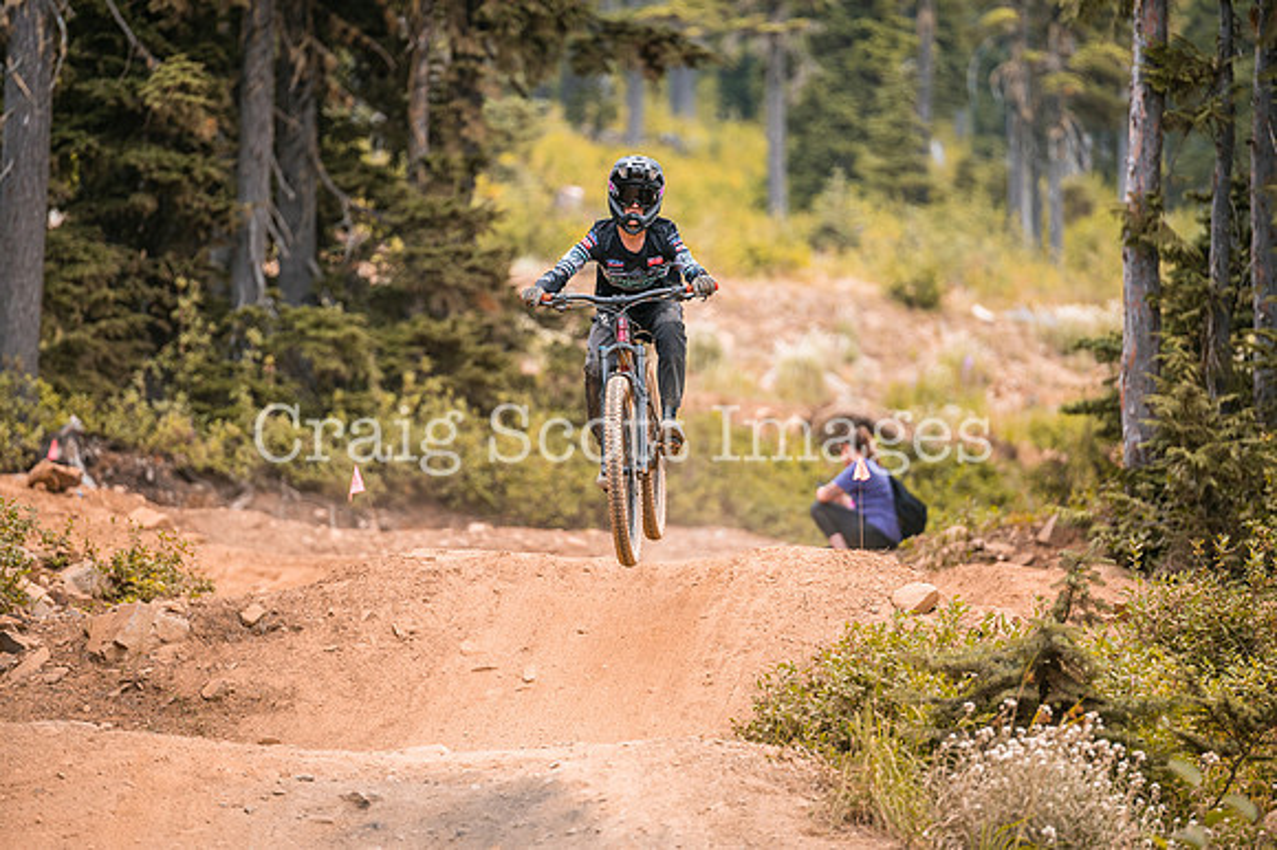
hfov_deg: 10.6
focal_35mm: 195
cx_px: 638
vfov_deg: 7.0
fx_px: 6913
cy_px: 425
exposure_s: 1/1600
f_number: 2.8
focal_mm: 195
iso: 640
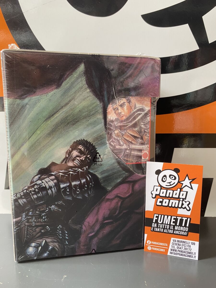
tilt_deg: -7.5
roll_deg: +0.3
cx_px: 108
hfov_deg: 53.1
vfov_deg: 67.3
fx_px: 216
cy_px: 144
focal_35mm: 26
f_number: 1.8
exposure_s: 1/60
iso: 200
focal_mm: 4.25
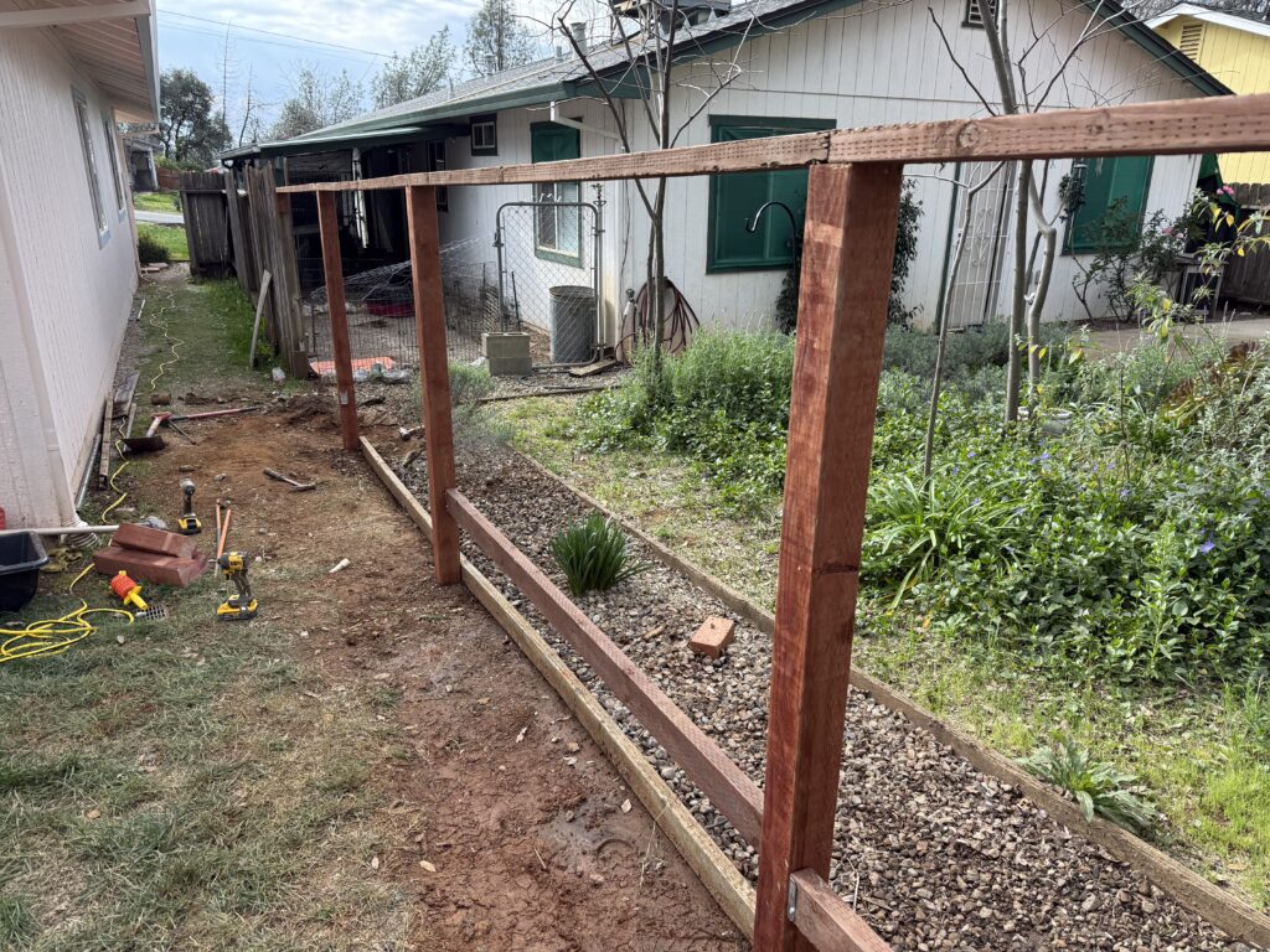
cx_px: 635
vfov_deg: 56.8
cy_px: 476
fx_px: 881
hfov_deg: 71.6
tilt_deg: -18.4
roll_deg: -0.9
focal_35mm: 24
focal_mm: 6.76
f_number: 1.78
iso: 100
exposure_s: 1/1618
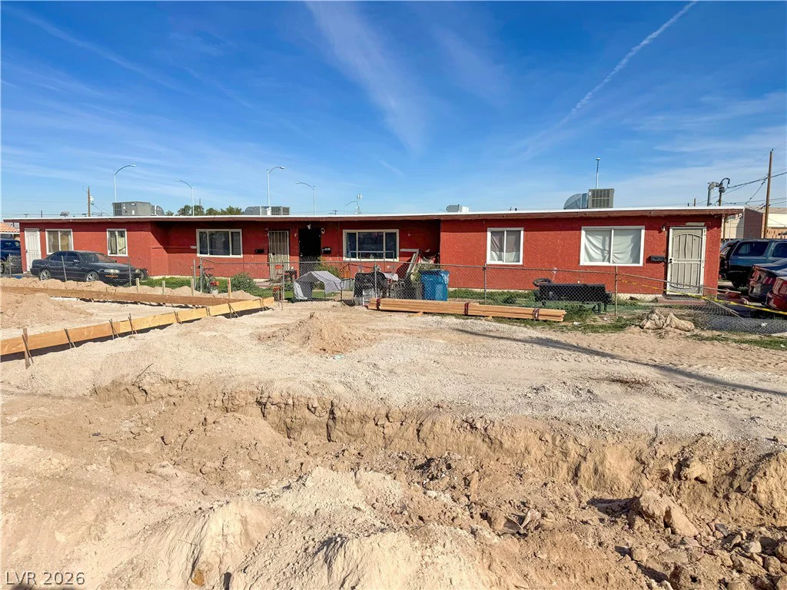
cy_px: 295
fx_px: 546
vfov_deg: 56.8
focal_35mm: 24
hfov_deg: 71.6
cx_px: 394
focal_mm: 6.76
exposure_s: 1/10417
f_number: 1.78
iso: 80
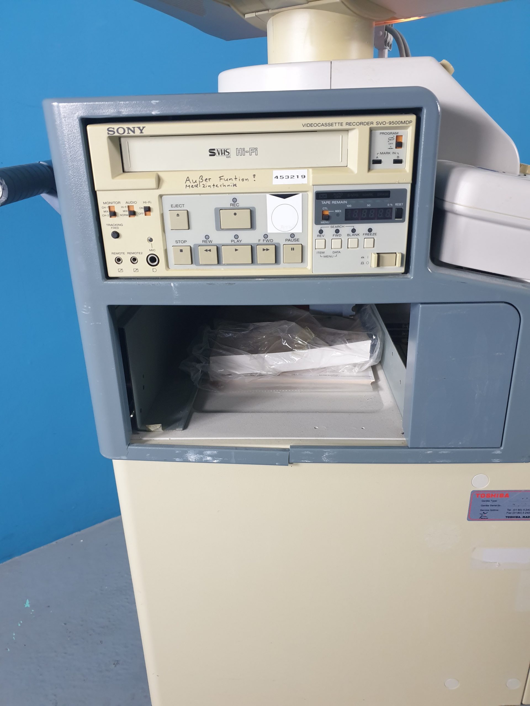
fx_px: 531
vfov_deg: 67.3
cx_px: 265
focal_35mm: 26
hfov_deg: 53.1
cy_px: 353
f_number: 1.5
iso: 200
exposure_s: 1/50
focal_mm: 4.3
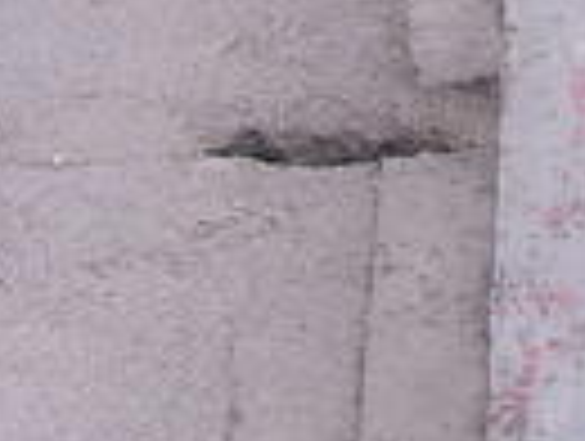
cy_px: -513
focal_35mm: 226
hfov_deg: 8.7
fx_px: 3826
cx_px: 630
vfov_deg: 6.4
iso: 100
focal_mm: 7.1
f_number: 3
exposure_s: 1/240
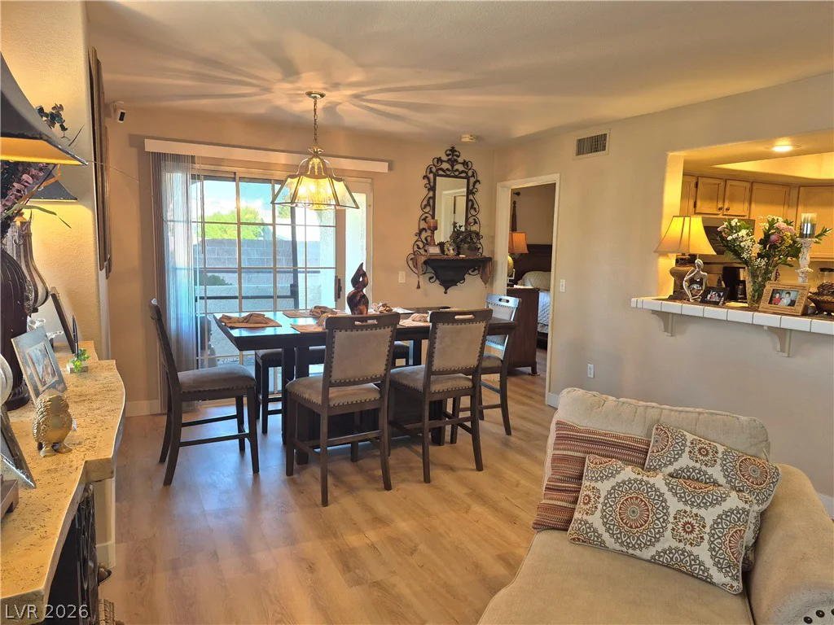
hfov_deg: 73.9
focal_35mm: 23
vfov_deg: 58.9
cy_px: 312
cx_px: 417
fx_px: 554
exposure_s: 1/120
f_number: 1.8
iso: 125
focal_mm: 5.4
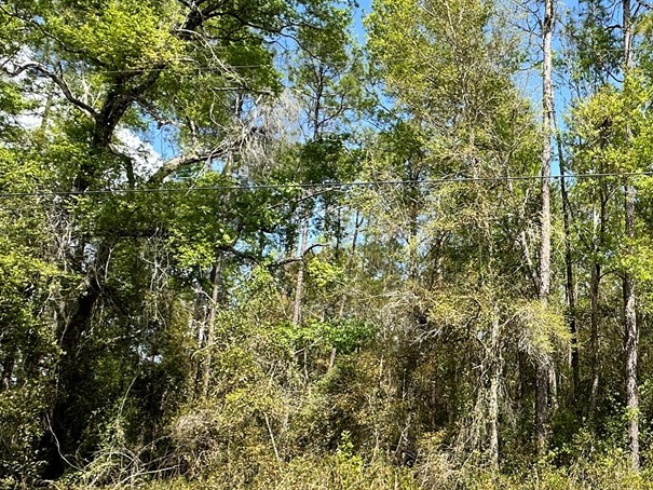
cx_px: 618
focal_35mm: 37
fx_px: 698
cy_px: 282
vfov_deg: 38.6
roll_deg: +1.4
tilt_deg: +14.1
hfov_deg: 44.4
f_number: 2.2
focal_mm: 2.22
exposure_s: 1/979
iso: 40
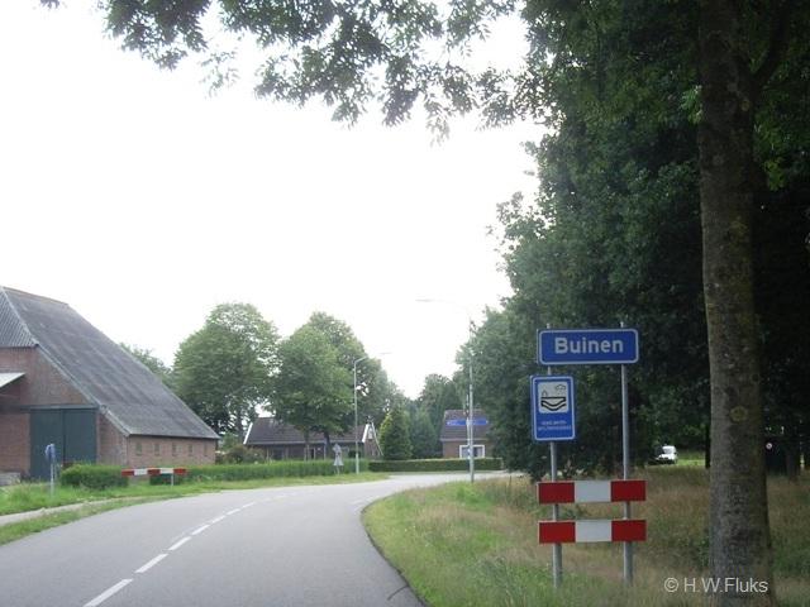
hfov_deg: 49.0
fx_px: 889
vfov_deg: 37.7
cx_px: 405
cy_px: 304
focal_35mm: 38
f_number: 2.8
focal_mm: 7.9
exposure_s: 1/125
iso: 100
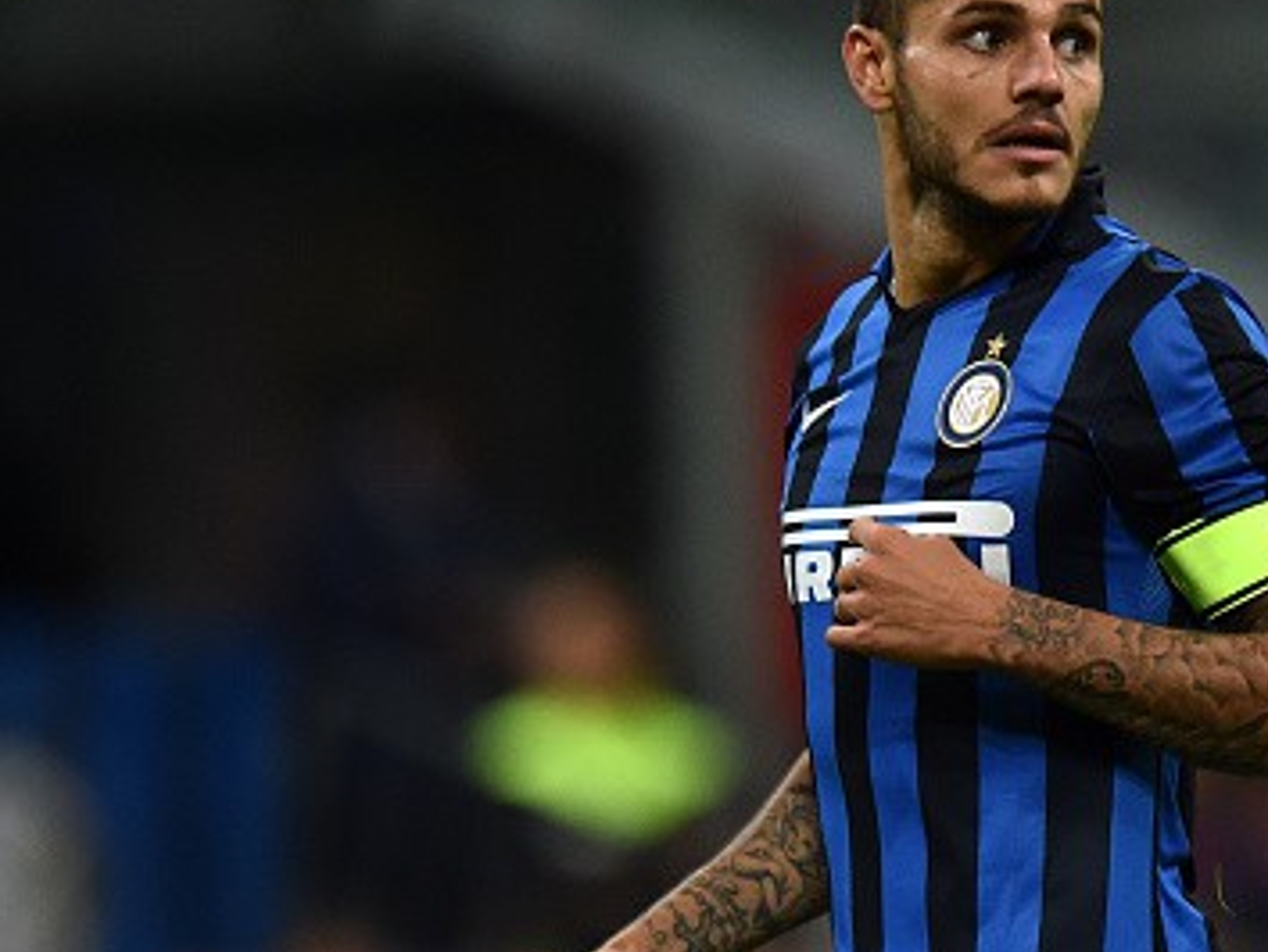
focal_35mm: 886
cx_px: 663
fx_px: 32477
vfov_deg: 1.7
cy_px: 539
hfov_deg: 2.2
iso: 2500
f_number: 4
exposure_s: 1/1250
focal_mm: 550
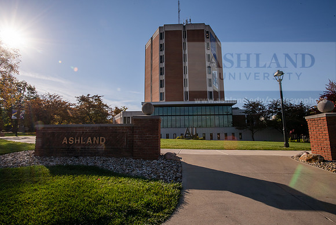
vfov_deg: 64.6
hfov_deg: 86.9
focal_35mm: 19
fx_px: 177
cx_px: 168
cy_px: 112
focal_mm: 19
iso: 250
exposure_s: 1/320
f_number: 20
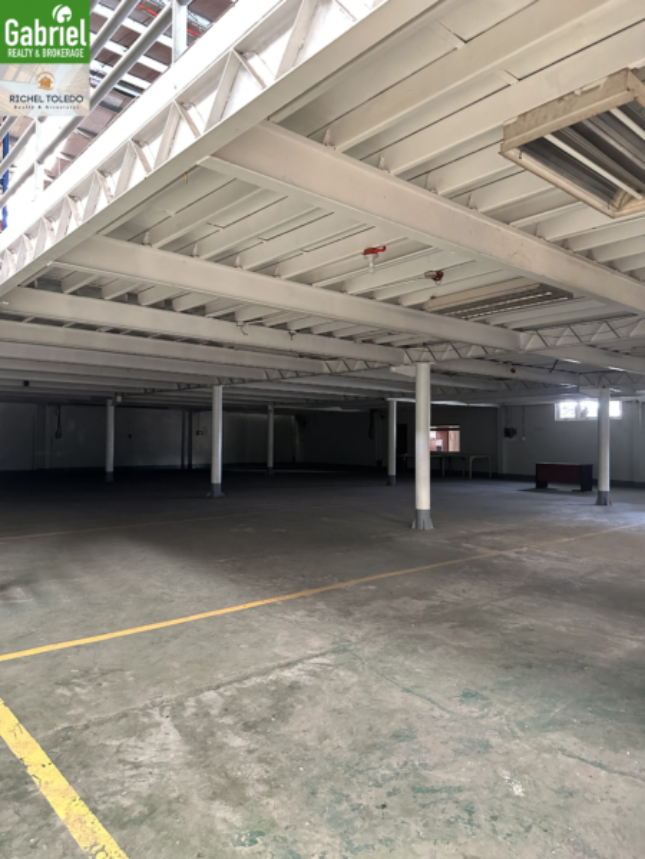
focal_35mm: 24
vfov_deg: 71.6
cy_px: 430
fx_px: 596
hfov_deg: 56.8
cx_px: 322
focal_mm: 6.86
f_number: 1.78
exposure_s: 1/26
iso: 2000
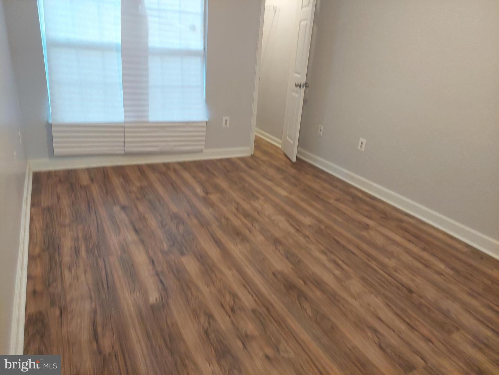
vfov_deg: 56.8
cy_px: 188
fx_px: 346
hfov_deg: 71.6
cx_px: 250
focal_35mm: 24
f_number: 1.8
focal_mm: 5.23
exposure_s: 1/60
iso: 320
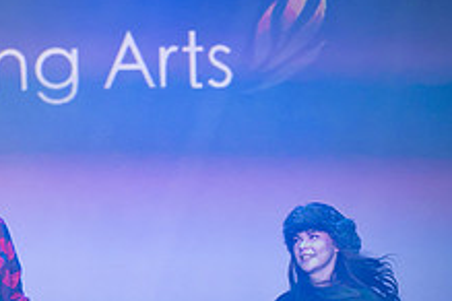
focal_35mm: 384
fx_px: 4821
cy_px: 389
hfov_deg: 5.3
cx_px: -118
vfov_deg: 3.6
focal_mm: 145
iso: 5000
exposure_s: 1/800
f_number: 4
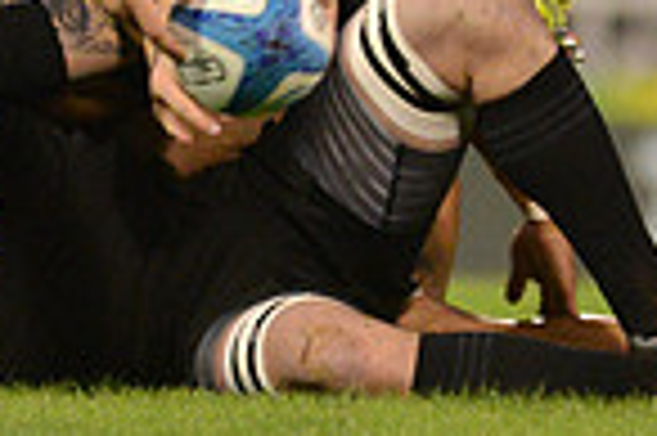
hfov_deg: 1.2
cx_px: -166
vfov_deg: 0.8
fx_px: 30461
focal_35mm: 1671
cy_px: -398
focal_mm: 420
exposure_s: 1/800
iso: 4500
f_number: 4
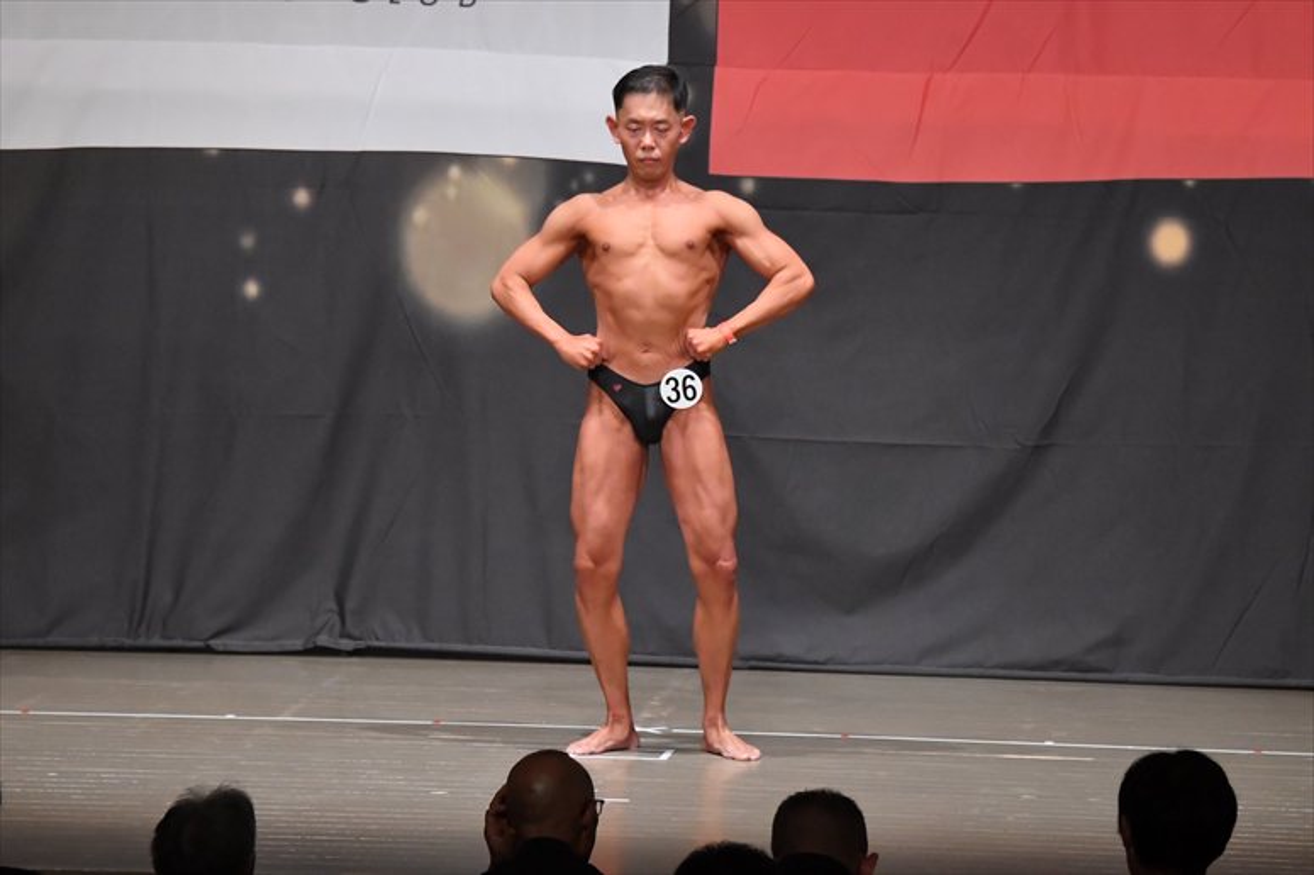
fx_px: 7369
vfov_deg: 6.8
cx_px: 657
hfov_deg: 10.2
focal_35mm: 202
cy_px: 438
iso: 6400
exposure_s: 1/400
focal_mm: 135
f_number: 5.6
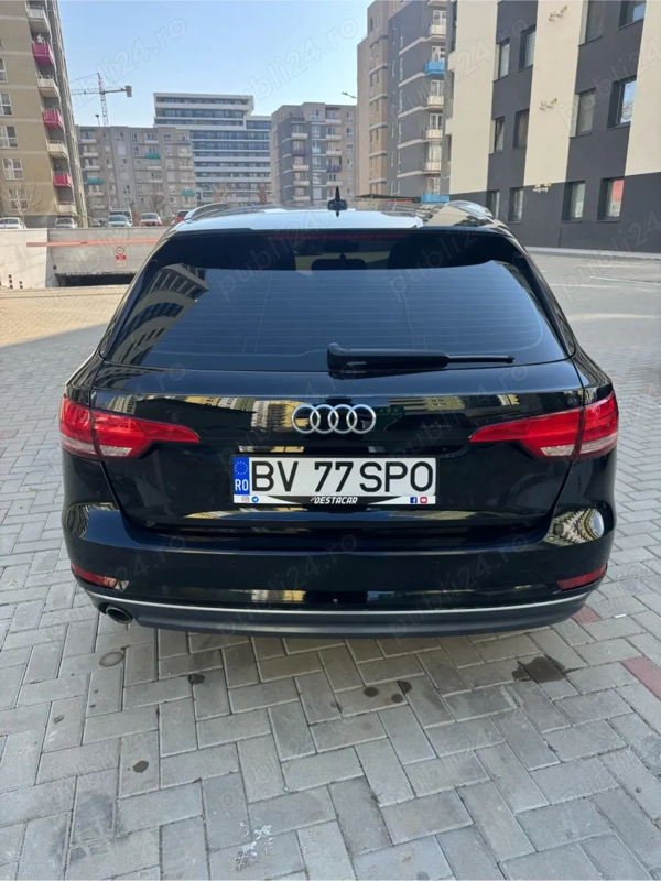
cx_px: 330
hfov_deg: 56.8
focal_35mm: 24
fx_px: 611
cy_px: 440
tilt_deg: -19.0
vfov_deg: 71.6
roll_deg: +1.4
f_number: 1.78
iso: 80
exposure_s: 1/812
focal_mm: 6.76
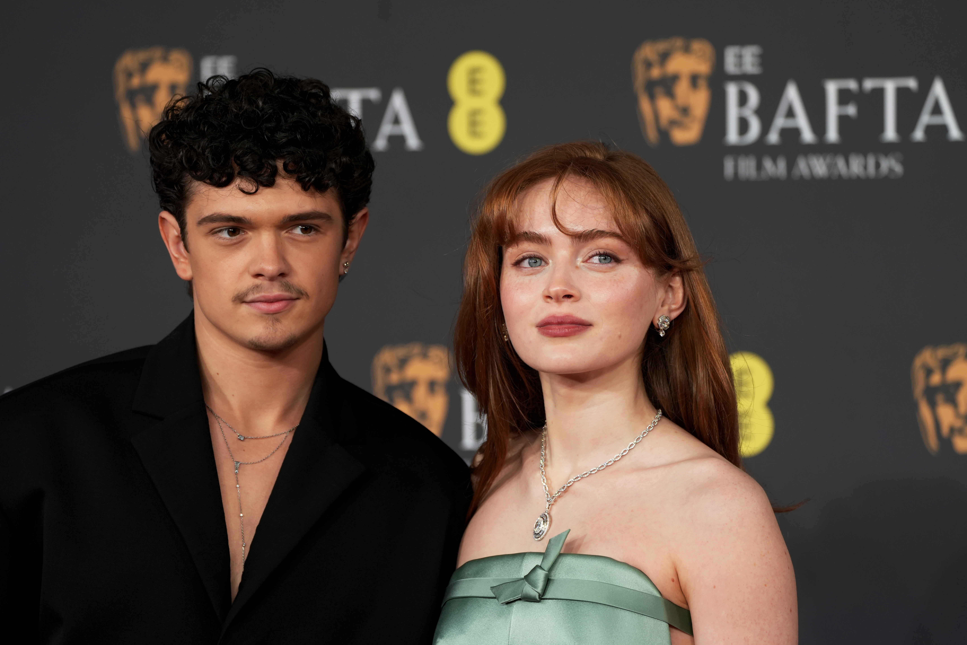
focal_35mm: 232
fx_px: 6231
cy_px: 322
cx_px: 484
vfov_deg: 5.9
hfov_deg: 8.9
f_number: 5.6
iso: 1250
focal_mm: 232
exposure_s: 1/500
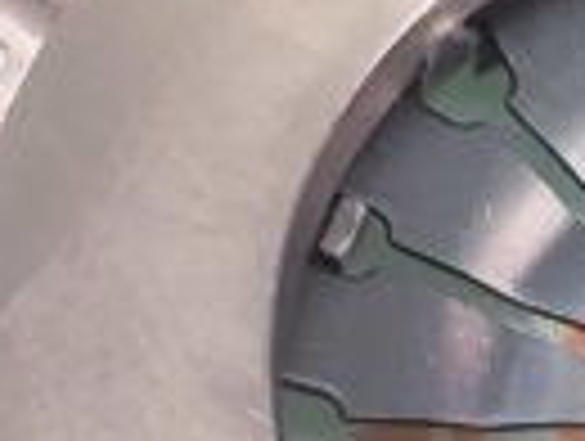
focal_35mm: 100
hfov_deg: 18.3
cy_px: 371
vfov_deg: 14.7
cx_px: 752
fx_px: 1693
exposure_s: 1/33
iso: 283
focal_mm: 4.74
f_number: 1.79
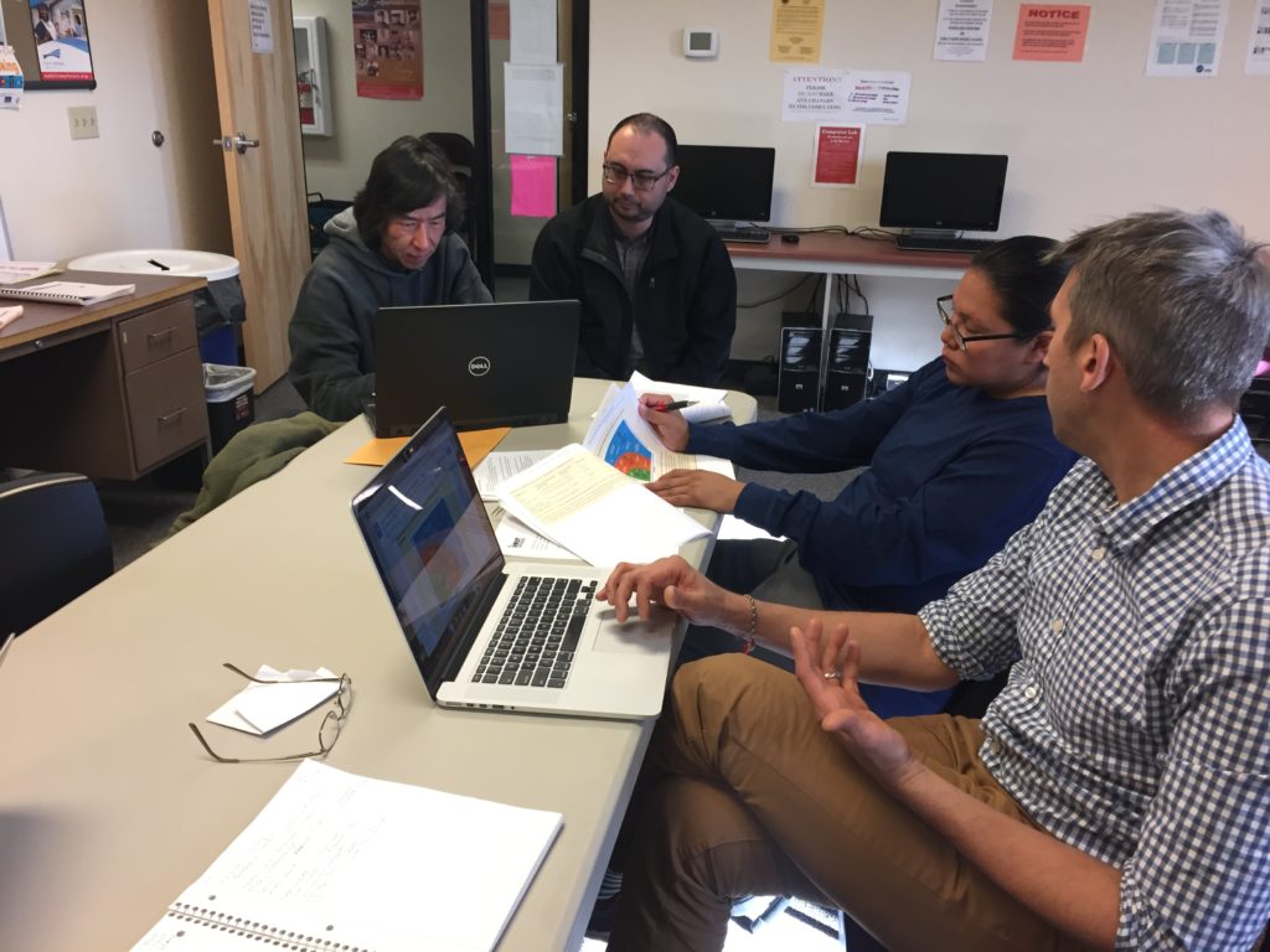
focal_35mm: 29
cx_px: 635
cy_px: 476
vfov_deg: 48.2
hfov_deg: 61.7
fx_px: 1064
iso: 40
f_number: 2.2
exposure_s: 1/30
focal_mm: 4.15
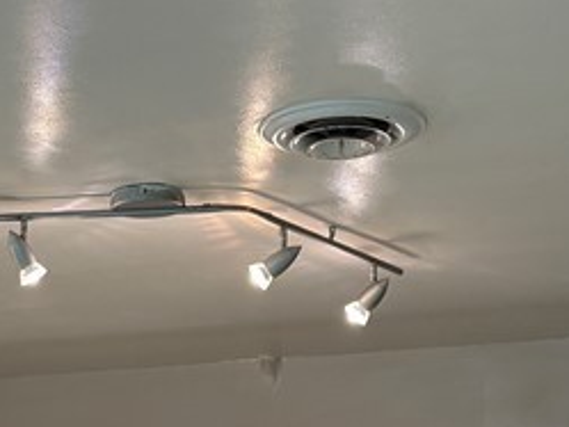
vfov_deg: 12.5
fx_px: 1760
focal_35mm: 107
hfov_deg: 17.7
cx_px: -57
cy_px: 801
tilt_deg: -2.6
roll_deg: -1.1
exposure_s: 1/60
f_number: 1.6
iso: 80
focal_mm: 5.96
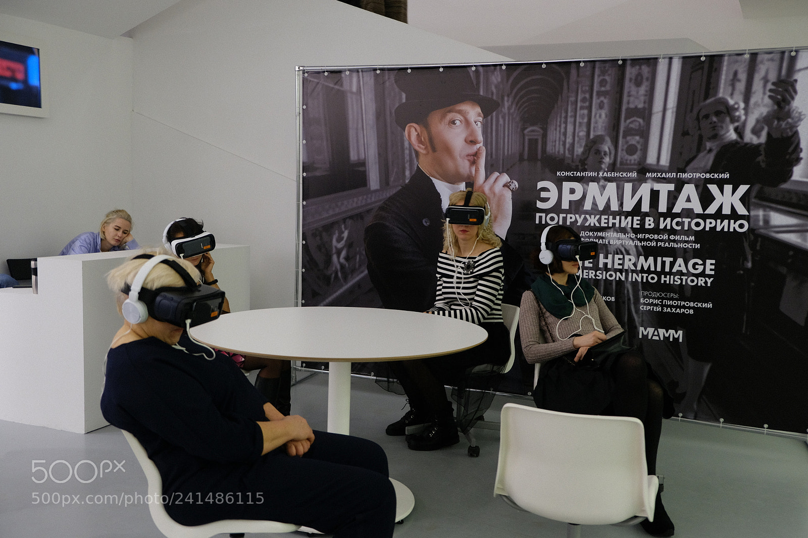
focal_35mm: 33
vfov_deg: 40.0
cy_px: 269
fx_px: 740
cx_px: 404
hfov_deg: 57.2
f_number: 3.2
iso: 800
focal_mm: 22.3
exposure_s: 1/50
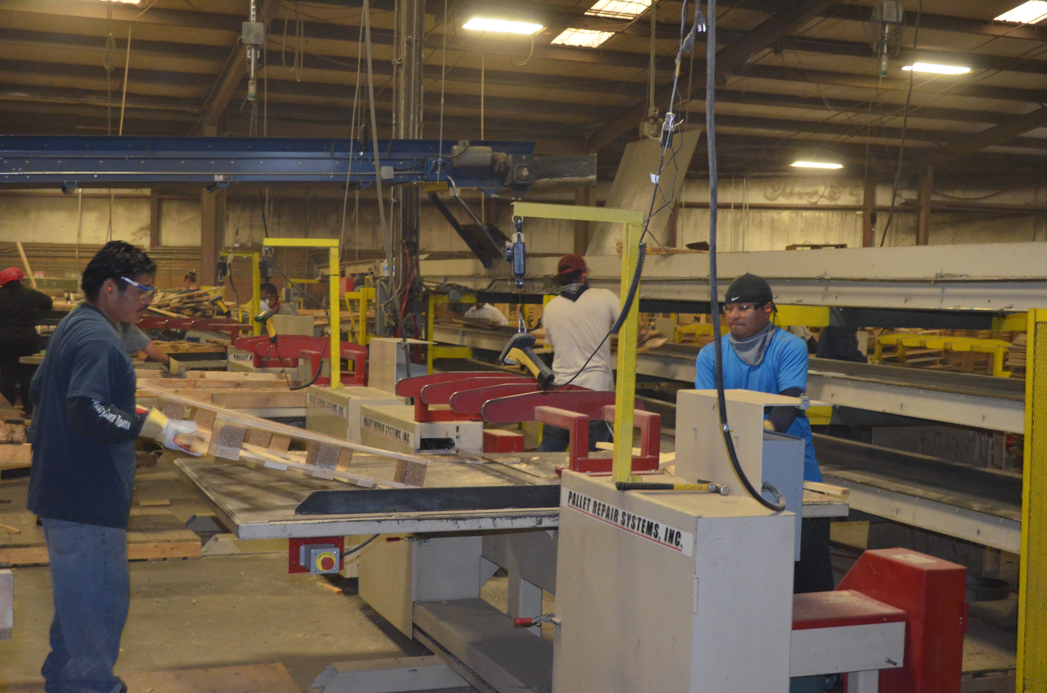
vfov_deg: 28.0
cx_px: 524
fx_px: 1393
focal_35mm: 48
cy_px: 346
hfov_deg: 41.2
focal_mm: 32
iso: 2500
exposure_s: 1/60
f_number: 4.8
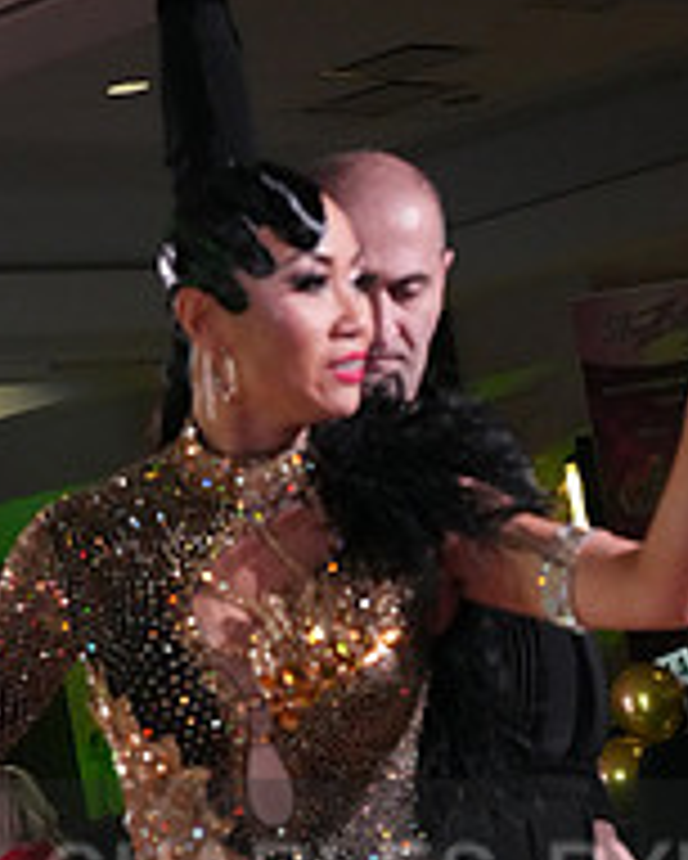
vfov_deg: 14.4
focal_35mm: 131
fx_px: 3332
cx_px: 322
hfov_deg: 11.8
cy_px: 932
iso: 8000
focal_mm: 46
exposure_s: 1/400
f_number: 5.6
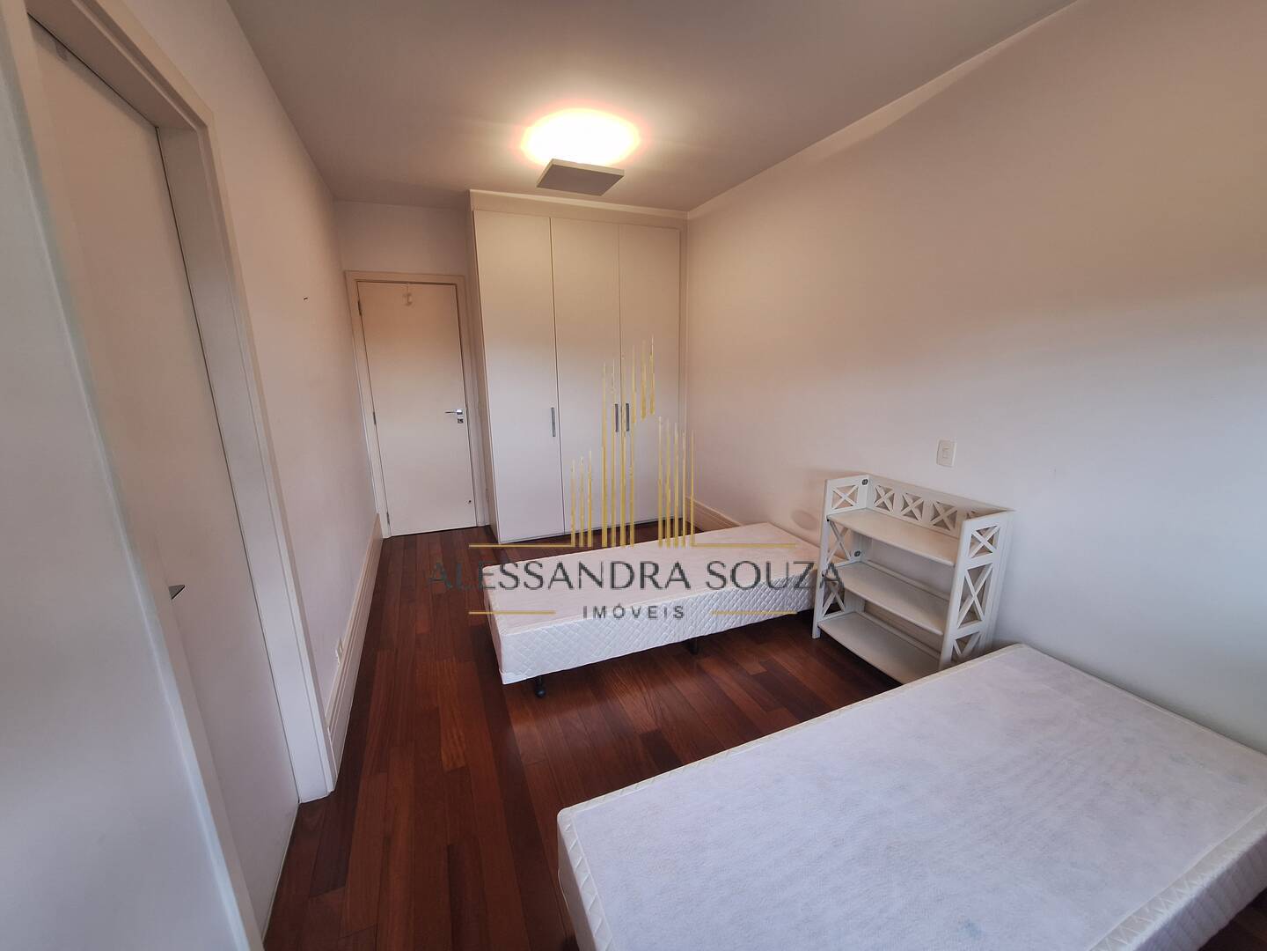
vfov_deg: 89.9
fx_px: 476
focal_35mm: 13
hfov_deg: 106.2
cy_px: 476
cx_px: 634
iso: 50
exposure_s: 1/60
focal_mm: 1.74
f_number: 2.2
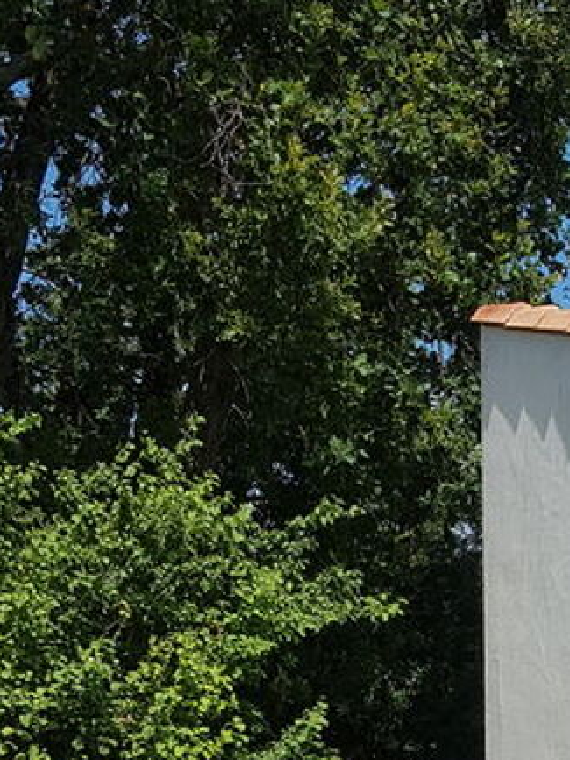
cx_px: 509
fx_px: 1756
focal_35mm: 80
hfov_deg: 18.2
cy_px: 861
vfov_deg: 22.8
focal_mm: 4.2
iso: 40
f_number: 1.7
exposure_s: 1/2936
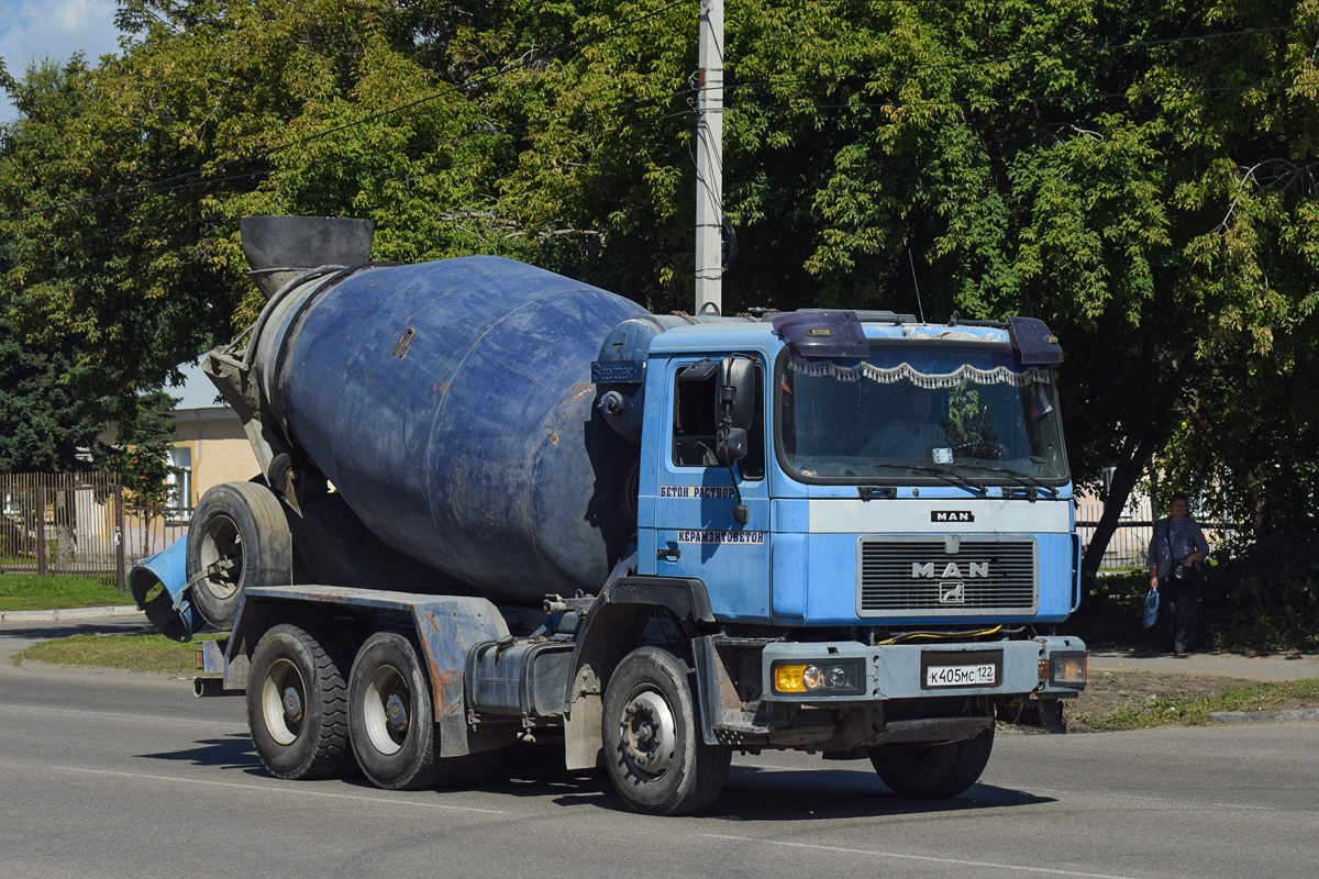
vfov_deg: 18.9
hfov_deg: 28.1
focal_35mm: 72
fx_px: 2638
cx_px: 660
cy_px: 440
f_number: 7.1
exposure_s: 1/1250
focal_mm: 48
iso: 200
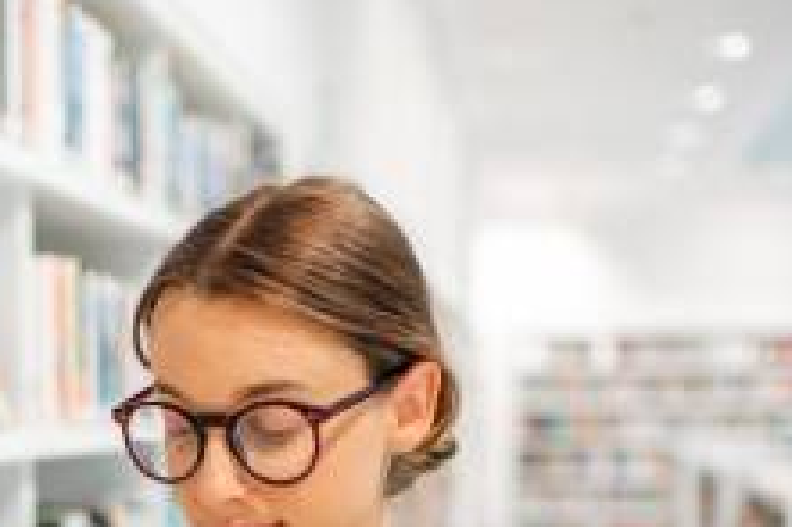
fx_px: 2088
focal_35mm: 95
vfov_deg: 13.8
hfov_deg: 20.8
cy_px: 706
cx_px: 11
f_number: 2
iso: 800
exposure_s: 1/160
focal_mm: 35
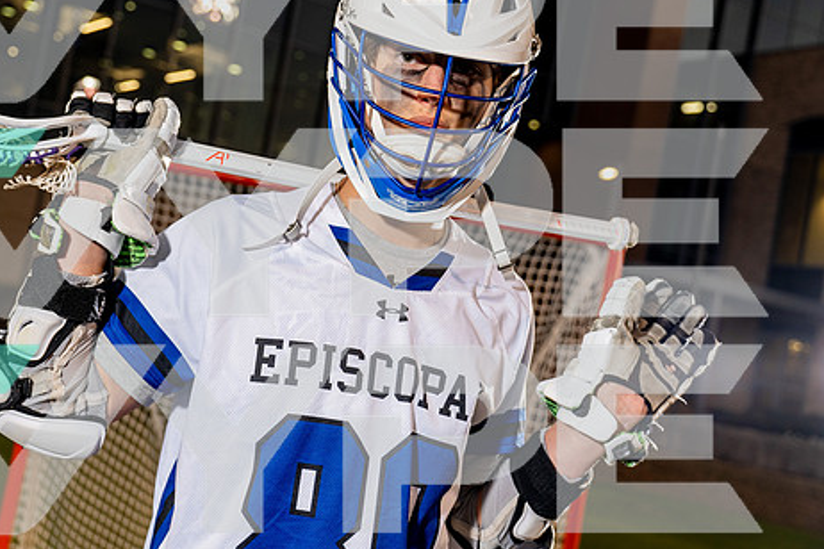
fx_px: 1236
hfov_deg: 36.7
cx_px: 314
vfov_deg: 25.0
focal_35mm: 54
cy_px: 224
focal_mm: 43
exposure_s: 1/250
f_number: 4
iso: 400
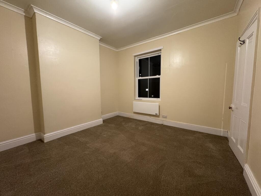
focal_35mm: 14
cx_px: 130
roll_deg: +0.7
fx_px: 106
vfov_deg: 85.7
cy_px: 98
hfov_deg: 102.1
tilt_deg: -4.9
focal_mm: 2.22
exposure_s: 1/50
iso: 500
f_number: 2.2
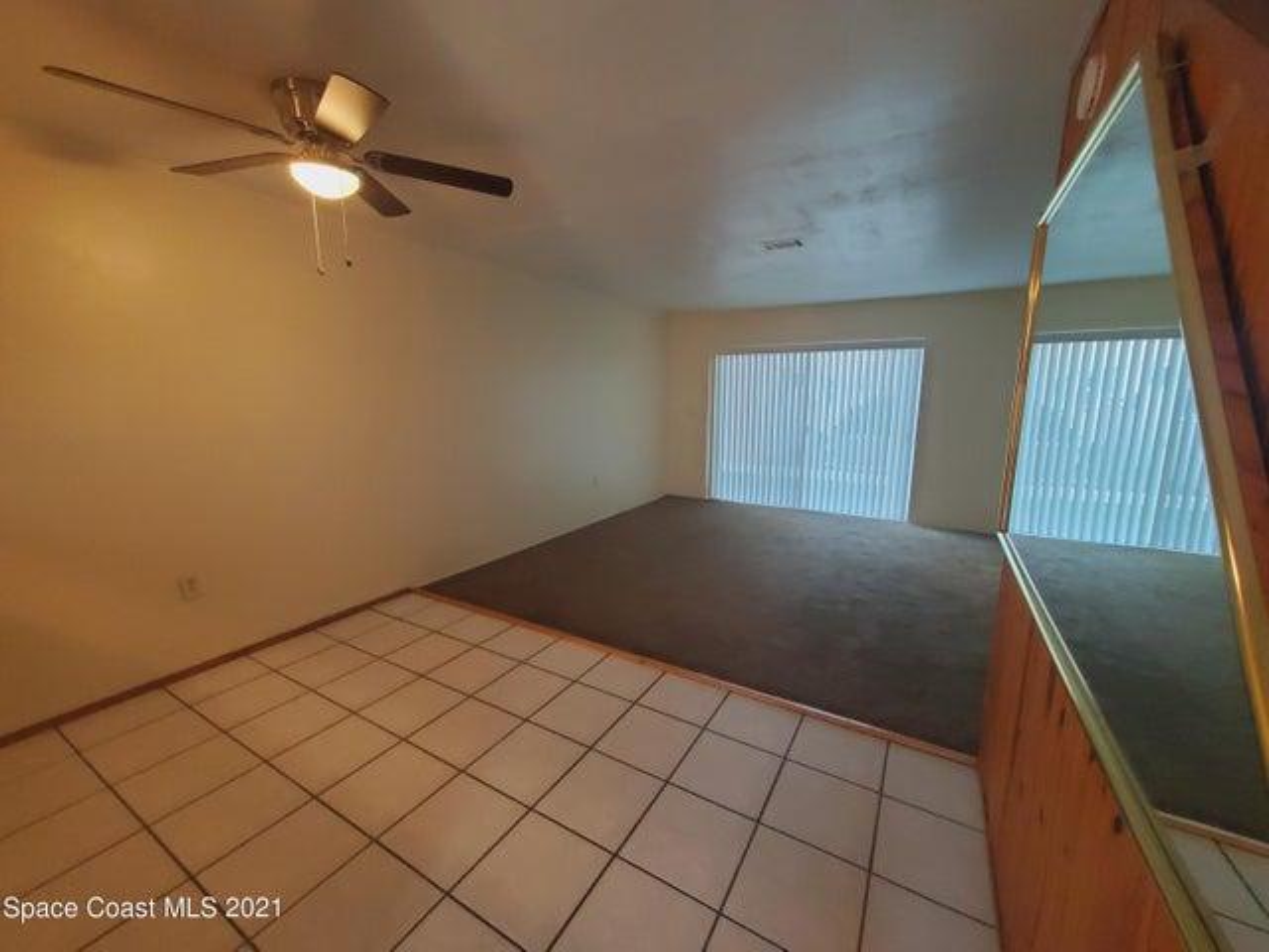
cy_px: 476
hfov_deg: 106.2
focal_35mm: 13
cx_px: 634
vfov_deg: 89.9
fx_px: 477
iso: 640
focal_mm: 1.8
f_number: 2.2
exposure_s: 1/59
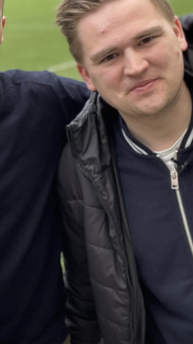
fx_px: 537
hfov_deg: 19.4
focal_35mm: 59
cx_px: -27
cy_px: 135
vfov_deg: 35.3
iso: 25
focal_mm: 2.71
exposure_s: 1/133
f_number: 2.2
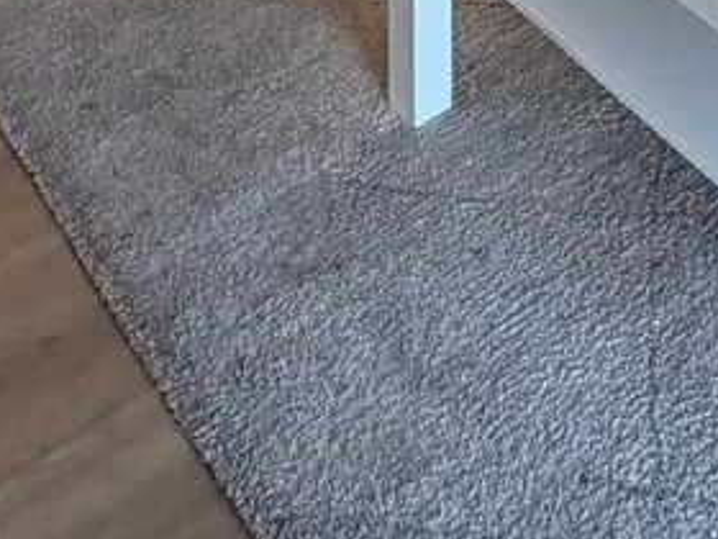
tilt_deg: -8.4
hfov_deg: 24.1
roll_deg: +0.1
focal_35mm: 80
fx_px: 1659
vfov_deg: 12.6
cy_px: -875
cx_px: 564
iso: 160
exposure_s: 1/120
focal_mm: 2.22
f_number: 2.2
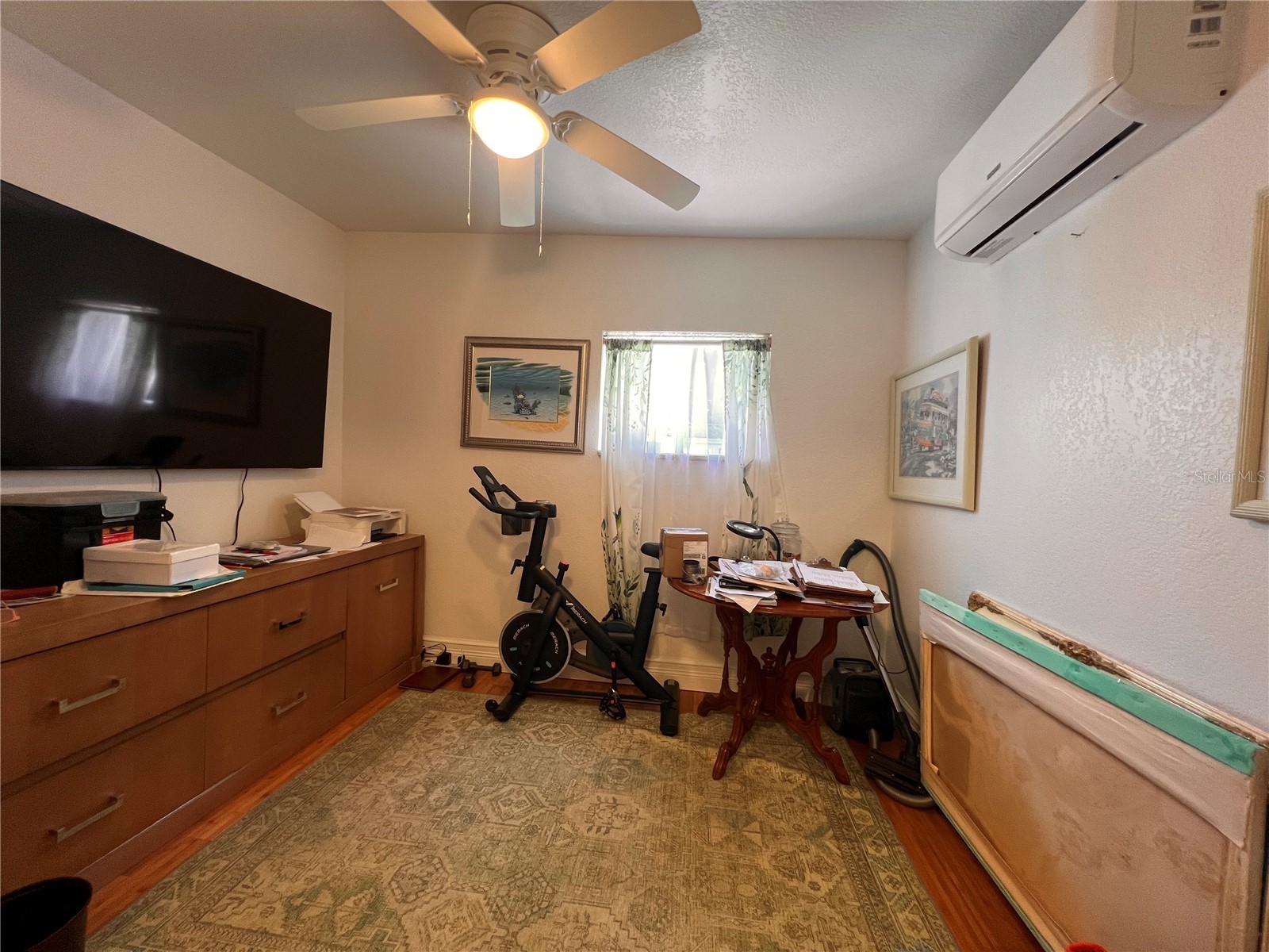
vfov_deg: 89.9
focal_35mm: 13
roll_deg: -1.9
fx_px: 477
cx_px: 634
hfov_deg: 106.2
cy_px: 476
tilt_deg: -1.7
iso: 160
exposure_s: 1/60
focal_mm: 1.57
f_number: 1.8
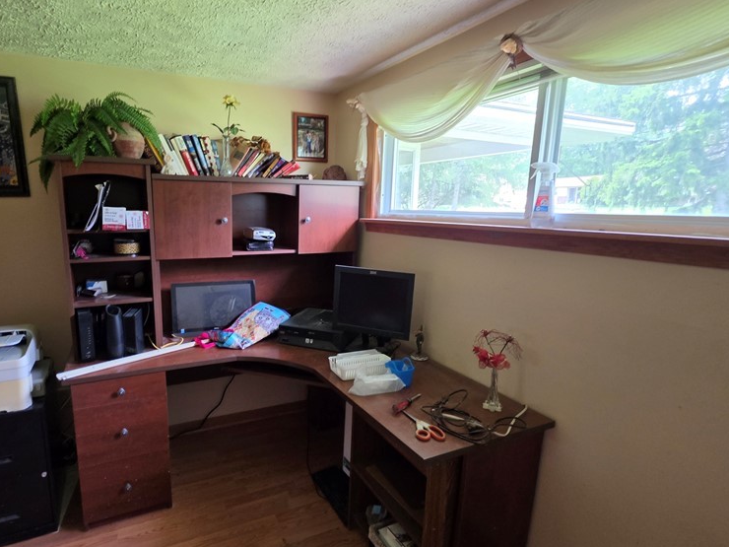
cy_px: 282
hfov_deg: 87.1
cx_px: 306
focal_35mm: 18
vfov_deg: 71.6
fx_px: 379
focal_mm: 2.2
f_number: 1.9
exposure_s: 1/100
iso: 320
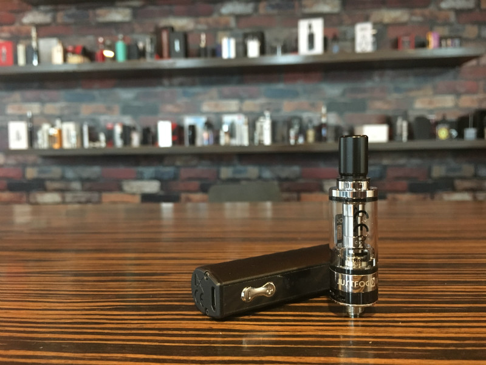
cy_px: 182
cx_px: 243
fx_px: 407
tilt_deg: -4.4
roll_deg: +0.0
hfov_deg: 61.7
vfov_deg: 48.2
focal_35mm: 29
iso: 500
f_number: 2.2
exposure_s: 1/17
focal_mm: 4.15
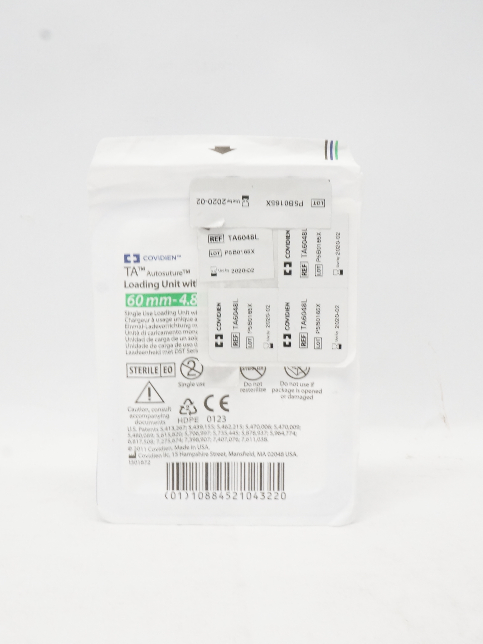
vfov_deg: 45.8
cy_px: 323
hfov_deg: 35.1
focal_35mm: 41
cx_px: 233
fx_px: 763
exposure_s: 1/30
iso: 1600
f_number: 13
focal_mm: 18
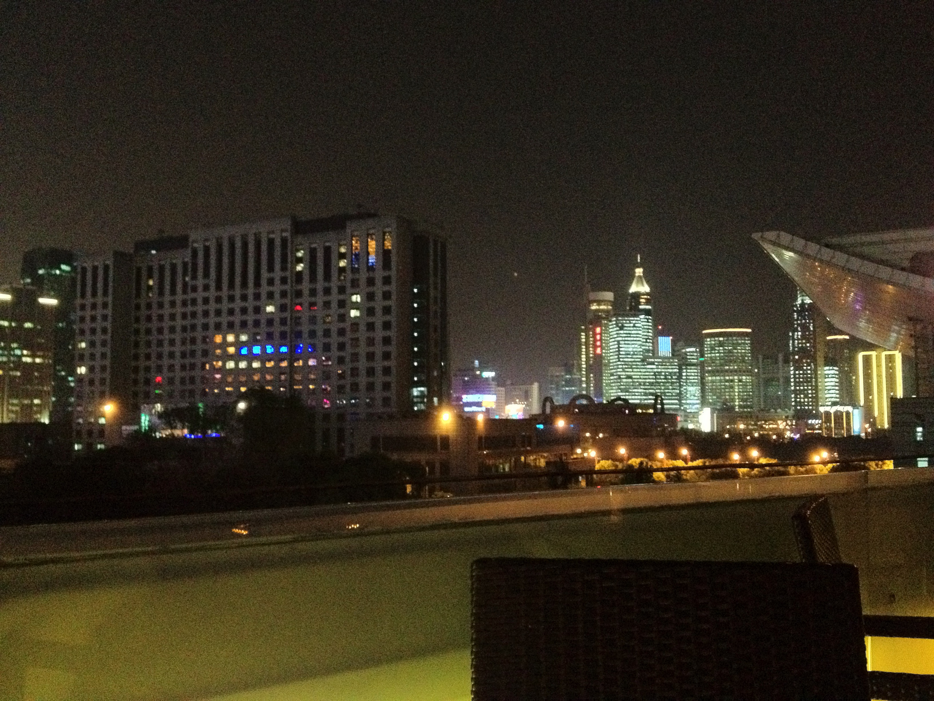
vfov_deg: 40.7
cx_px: 467
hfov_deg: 52.6
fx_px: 944
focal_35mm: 35
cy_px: 350
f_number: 2.4
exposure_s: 1/15
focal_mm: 4.28
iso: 800
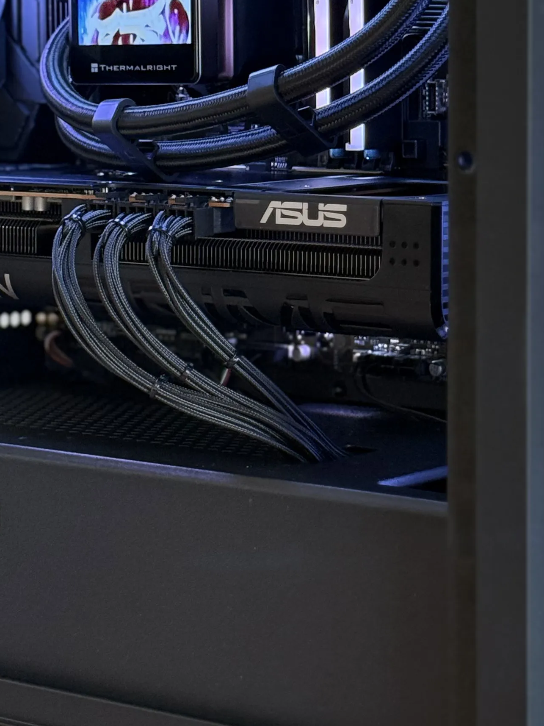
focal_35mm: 113
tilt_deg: -2.1
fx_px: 2367
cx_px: 289
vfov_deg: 17.3
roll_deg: -0.5
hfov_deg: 13.1
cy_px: 177
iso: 250
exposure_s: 1/60
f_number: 1.78
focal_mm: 6.76
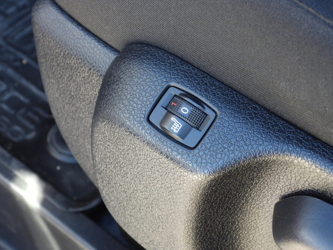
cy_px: 125
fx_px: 722
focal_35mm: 75
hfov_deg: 26.0
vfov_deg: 19.6
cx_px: 166
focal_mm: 13.5
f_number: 3.5
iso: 200
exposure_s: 1/60
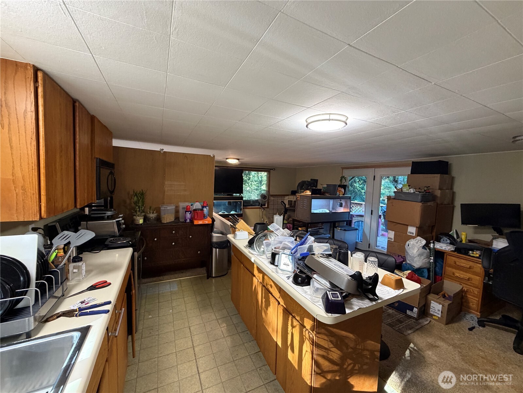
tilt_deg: -4.3
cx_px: 262
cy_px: 196
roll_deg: -1.4
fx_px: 212
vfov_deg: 85.7
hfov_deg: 102.1
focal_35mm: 14
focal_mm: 2.22
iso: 400
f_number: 2.2
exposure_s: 1/60
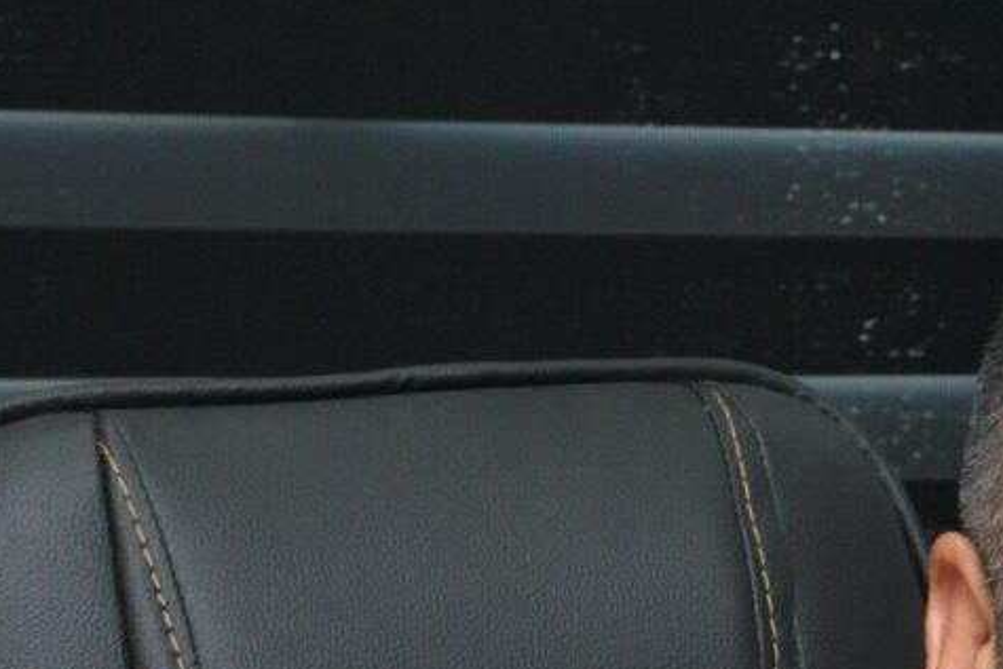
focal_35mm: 237
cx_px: 1309
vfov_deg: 5.7
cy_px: 1255
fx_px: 6605
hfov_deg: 8.6
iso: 1400
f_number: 9
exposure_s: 1/60
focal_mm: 44
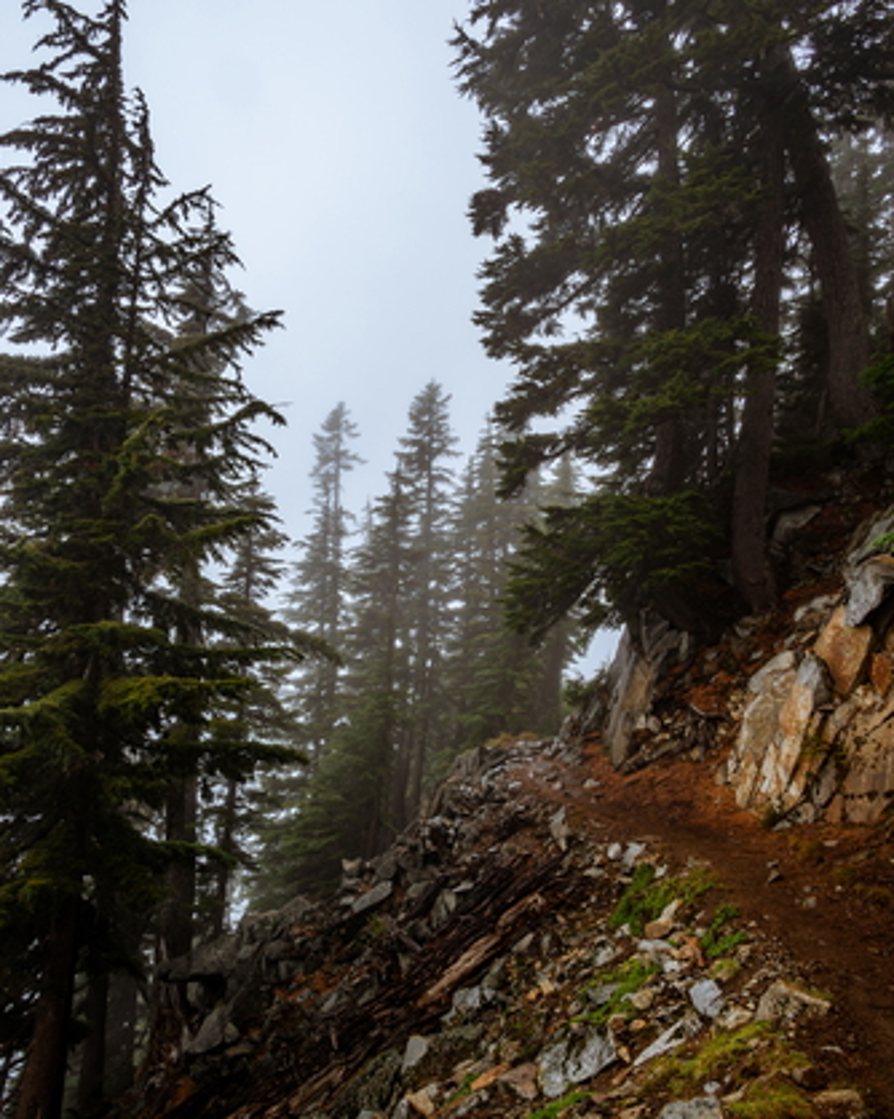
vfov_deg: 62.2
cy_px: 581
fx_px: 927
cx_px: 450
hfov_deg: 51.5
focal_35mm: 28
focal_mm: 24
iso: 320
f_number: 14
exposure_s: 1/125
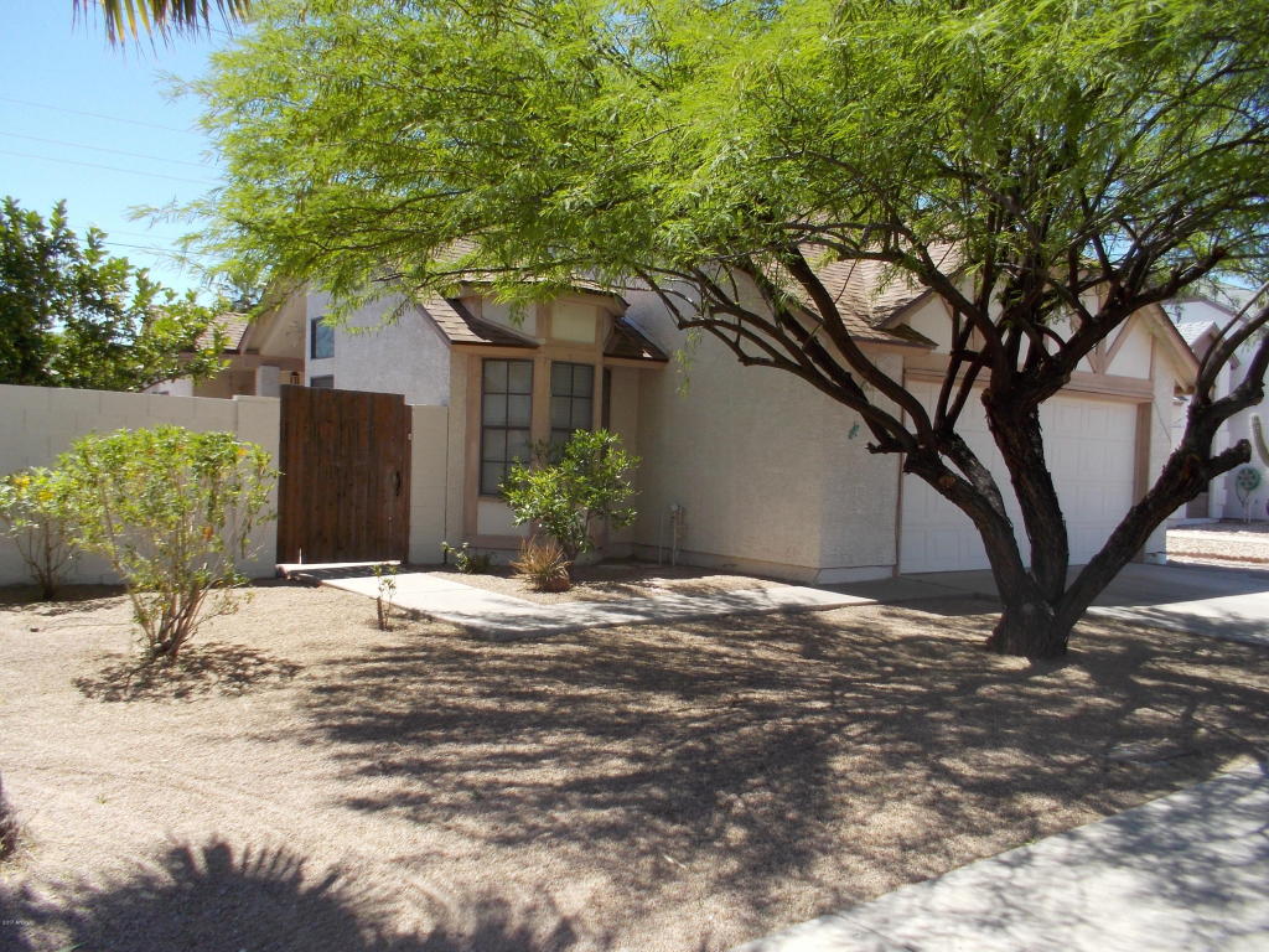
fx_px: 1063
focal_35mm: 29
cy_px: 476
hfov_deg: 61.7
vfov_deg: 48.2
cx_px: 634
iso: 80
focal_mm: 4.1
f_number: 3.3
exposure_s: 1/400
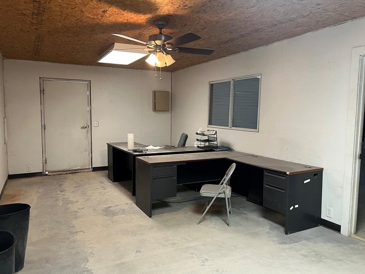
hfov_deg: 65.3
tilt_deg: -5.5
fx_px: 285
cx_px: 180
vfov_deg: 51.4
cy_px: 139
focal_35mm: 27
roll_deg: -0.2
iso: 200
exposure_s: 1/60
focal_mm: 5.7
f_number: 1.5
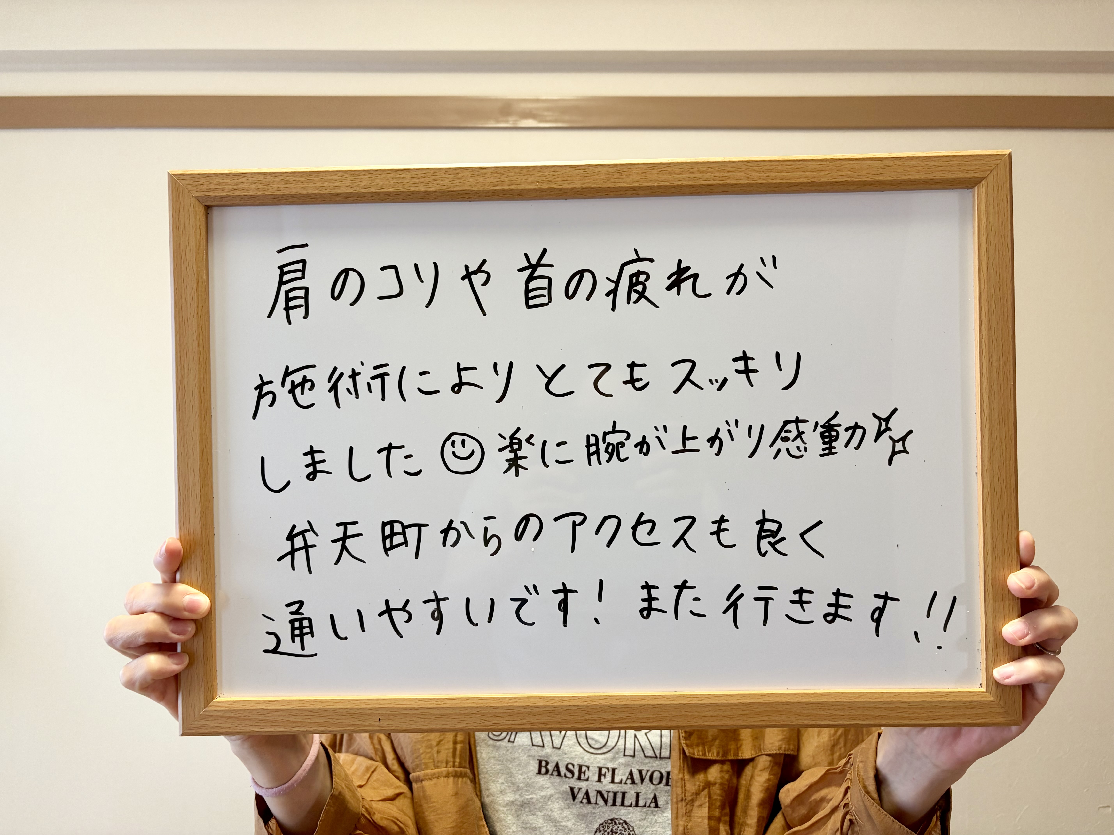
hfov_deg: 67.3
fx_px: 837
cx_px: 557
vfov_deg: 53.1
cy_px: 418
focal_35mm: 26
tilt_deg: +1.6
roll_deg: -0.5
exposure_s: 1/60
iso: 100
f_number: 1.6
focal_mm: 5.96
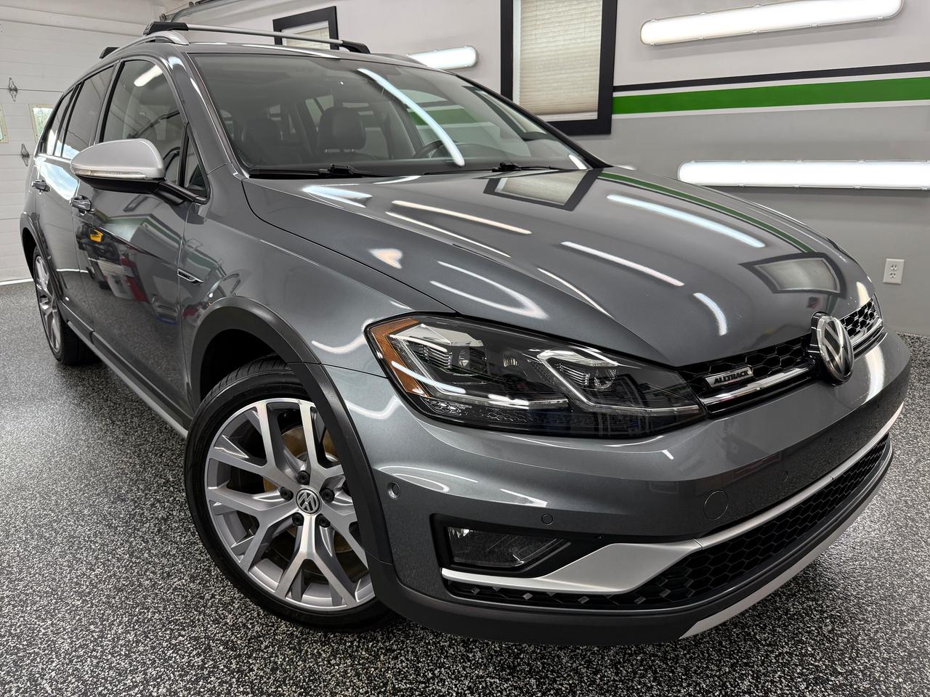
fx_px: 645
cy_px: 348
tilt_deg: -16.9
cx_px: 465
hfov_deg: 71.6
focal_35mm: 24
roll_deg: +0.9
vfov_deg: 56.8
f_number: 1.78
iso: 125
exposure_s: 1/224
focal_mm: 6.76
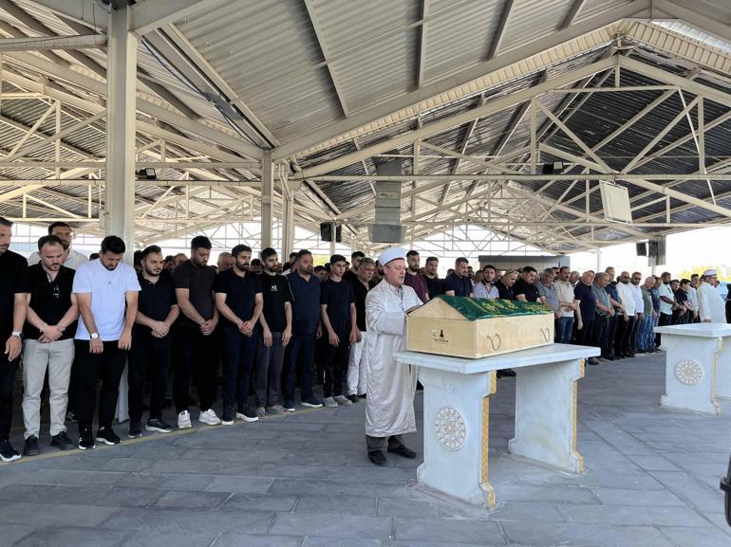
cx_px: 366
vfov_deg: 53.0
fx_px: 549
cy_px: 274
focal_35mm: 26
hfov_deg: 67.3
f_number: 1.6
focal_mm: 5.1
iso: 40
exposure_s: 1/201
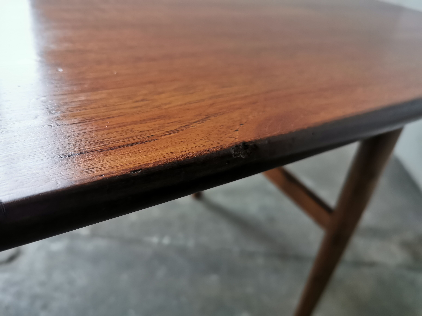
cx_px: 211
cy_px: 158
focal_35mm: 27
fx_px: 329
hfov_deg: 65.3
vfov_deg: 51.4
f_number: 1.6
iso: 400
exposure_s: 1/100
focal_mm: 5.56
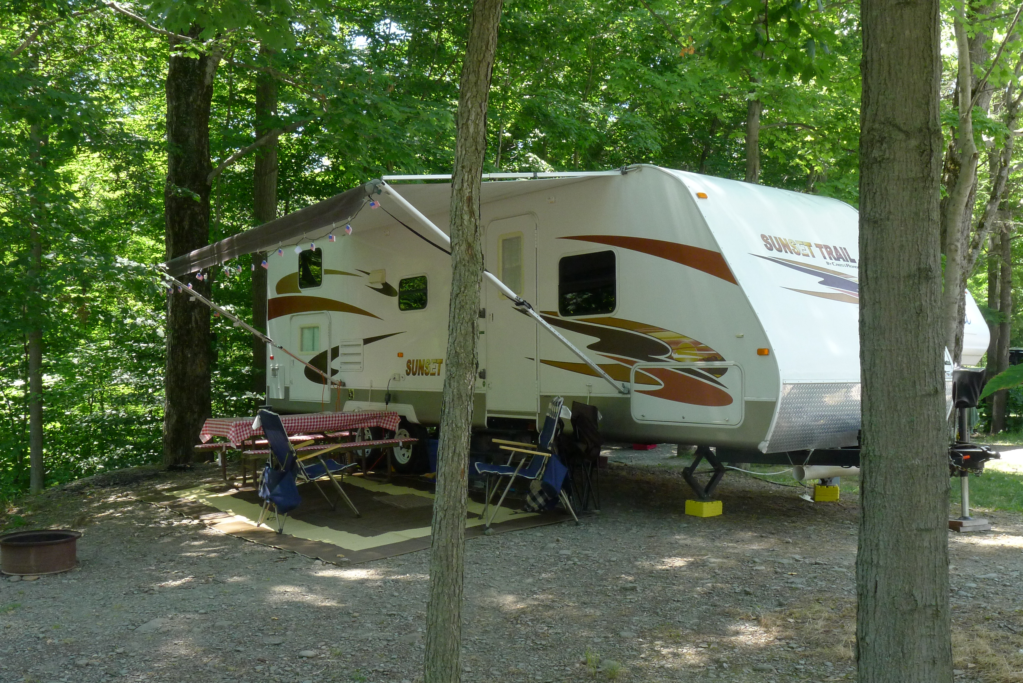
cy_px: 342
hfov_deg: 54.4
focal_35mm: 35
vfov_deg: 37.9
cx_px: 512
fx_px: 995
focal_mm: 7.5
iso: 320
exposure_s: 1/60
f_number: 8
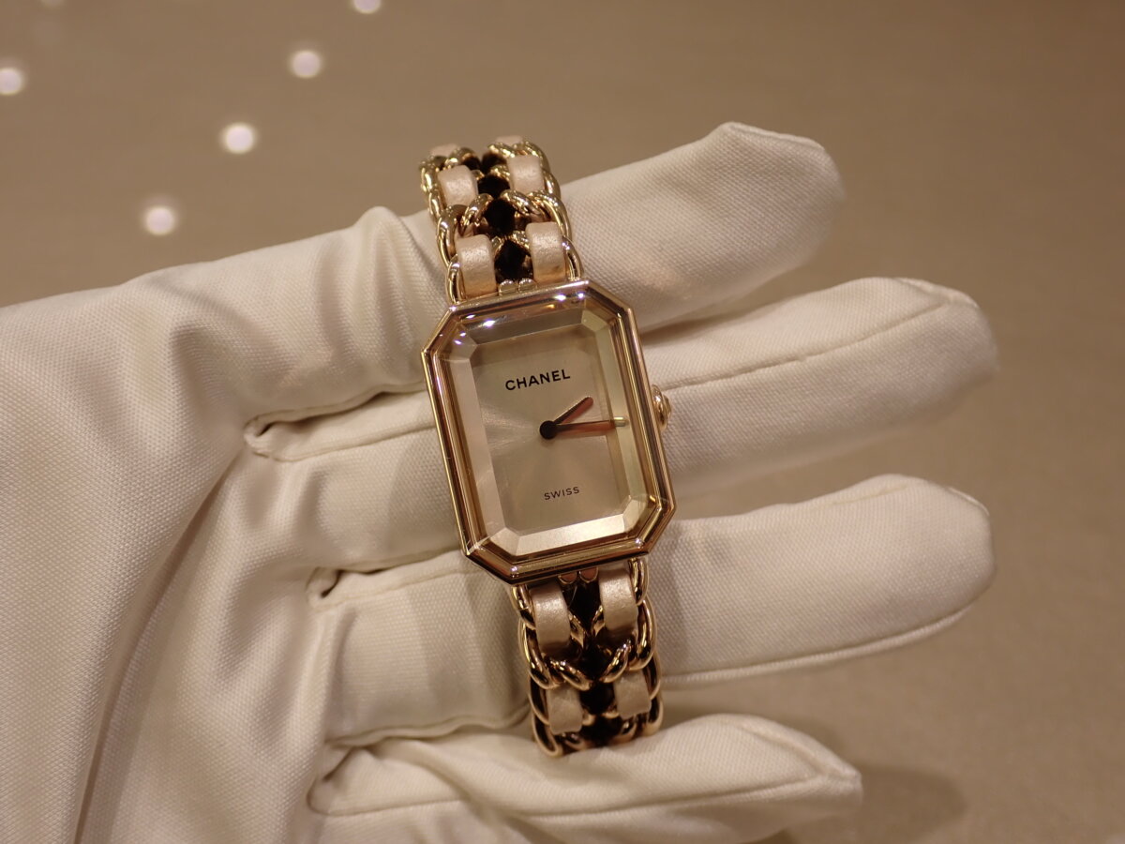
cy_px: 422
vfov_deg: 29.1
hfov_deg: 38.2
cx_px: 562
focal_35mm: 50
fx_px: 1625
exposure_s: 1/125
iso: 100
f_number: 3.2
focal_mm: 9.01
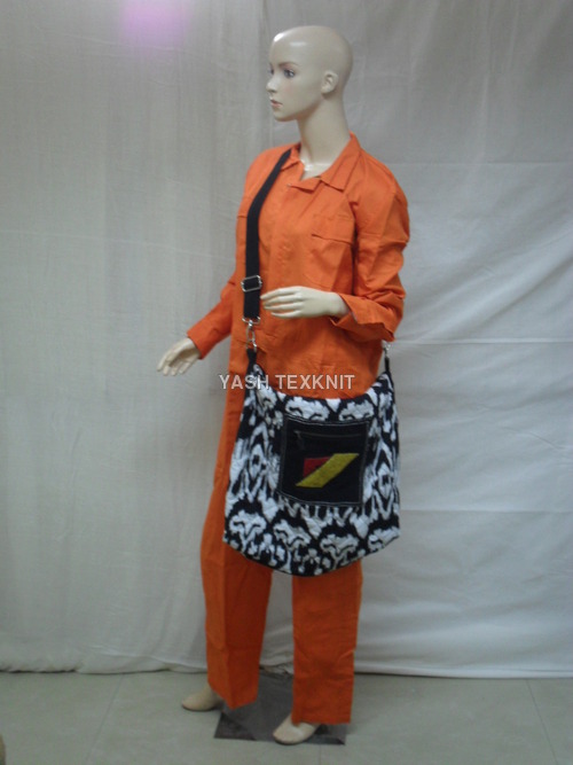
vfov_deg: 44.8
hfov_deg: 34.3
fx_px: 927
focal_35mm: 42
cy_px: 382
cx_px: 286
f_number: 3.6
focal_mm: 7.5
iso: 200
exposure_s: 1/15
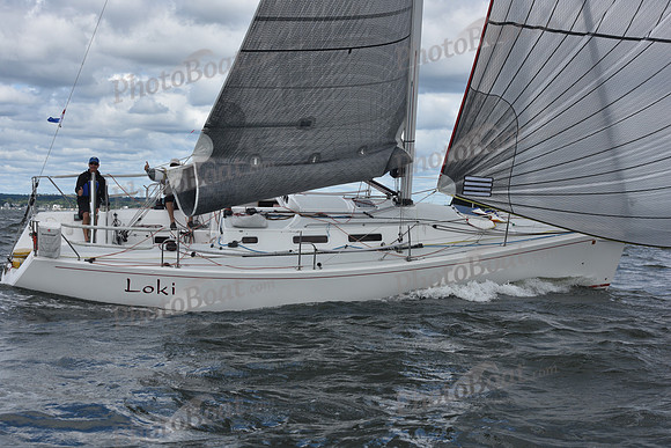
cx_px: 336
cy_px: 224
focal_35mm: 70
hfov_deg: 28.8
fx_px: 1305
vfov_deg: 19.5
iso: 250
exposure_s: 1/800
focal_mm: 70
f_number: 9
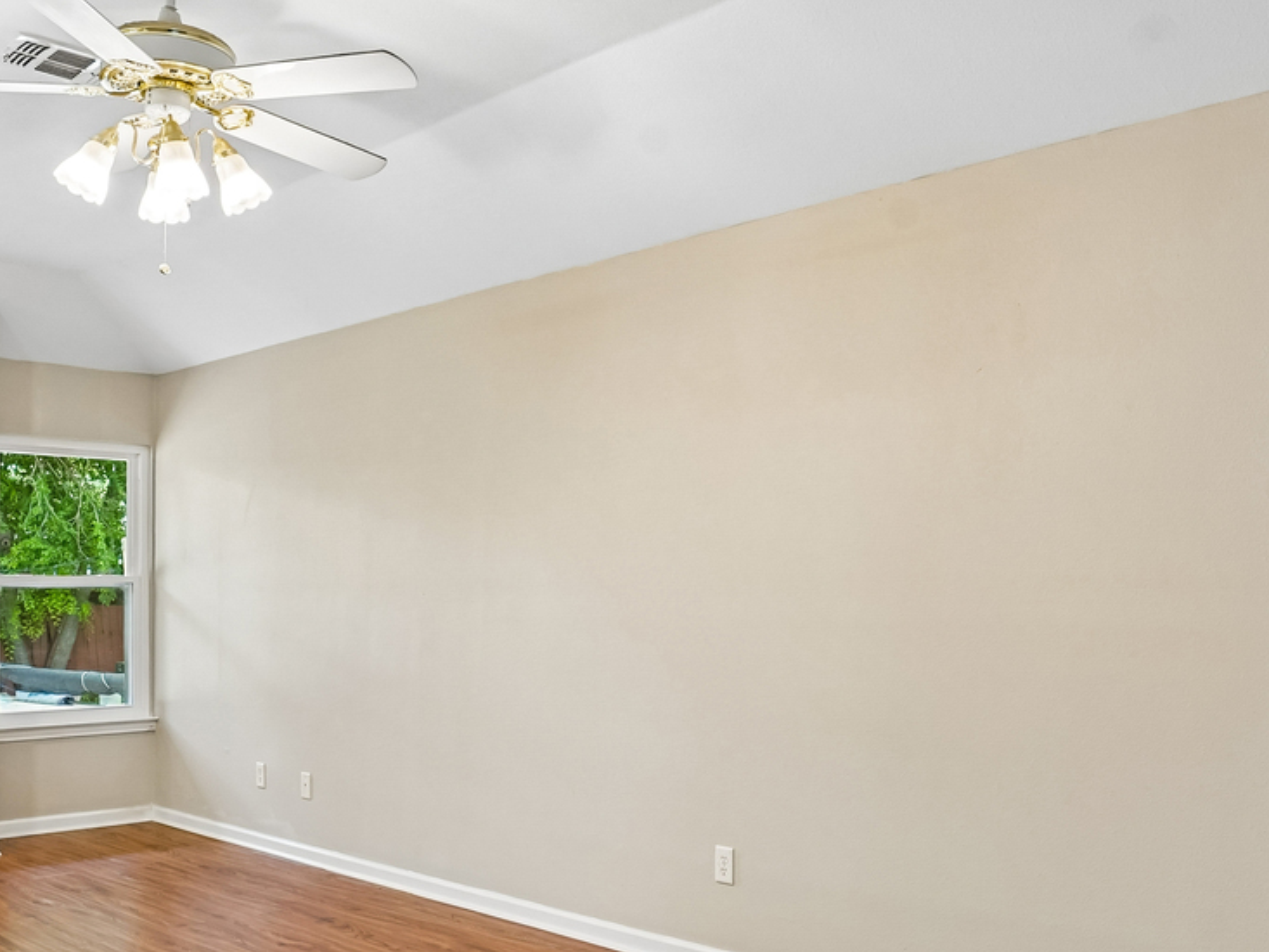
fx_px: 1247
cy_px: 585
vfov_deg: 41.6
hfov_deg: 53.9
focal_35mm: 34
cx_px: 608
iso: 400
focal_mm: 16
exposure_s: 1/13
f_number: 8
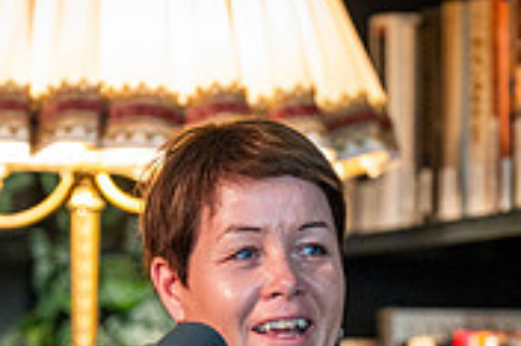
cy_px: 436
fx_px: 7591
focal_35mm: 525
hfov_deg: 3.9
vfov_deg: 2.6
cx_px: 326
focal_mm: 159
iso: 3200
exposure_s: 1/200
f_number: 2.8
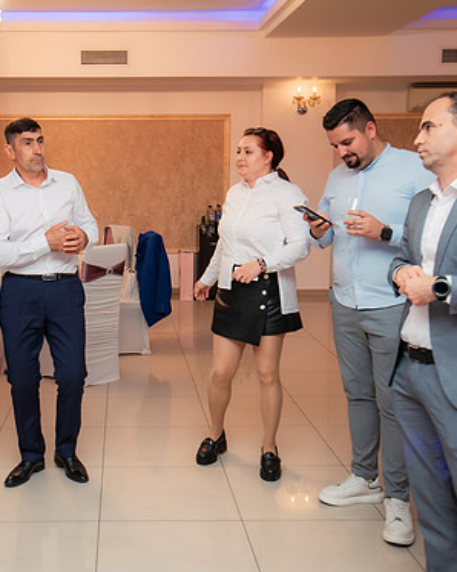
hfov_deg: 32.2
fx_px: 778
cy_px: 282
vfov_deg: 40.4
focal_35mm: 46
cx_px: 119
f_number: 2.8
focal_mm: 30
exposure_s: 1/200
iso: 1600
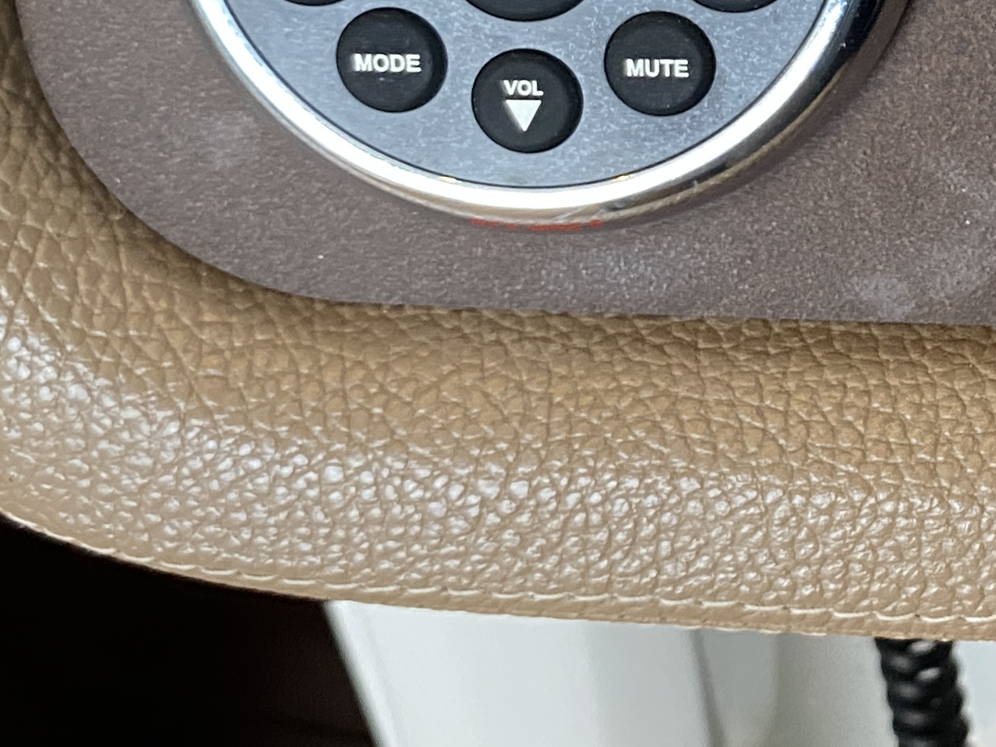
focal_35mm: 85
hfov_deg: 21.1
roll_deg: -2.8
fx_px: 2446
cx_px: 1258
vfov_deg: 16.8
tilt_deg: -44.0
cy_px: -84
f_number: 1.8
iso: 250
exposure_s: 1/60
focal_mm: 4.25
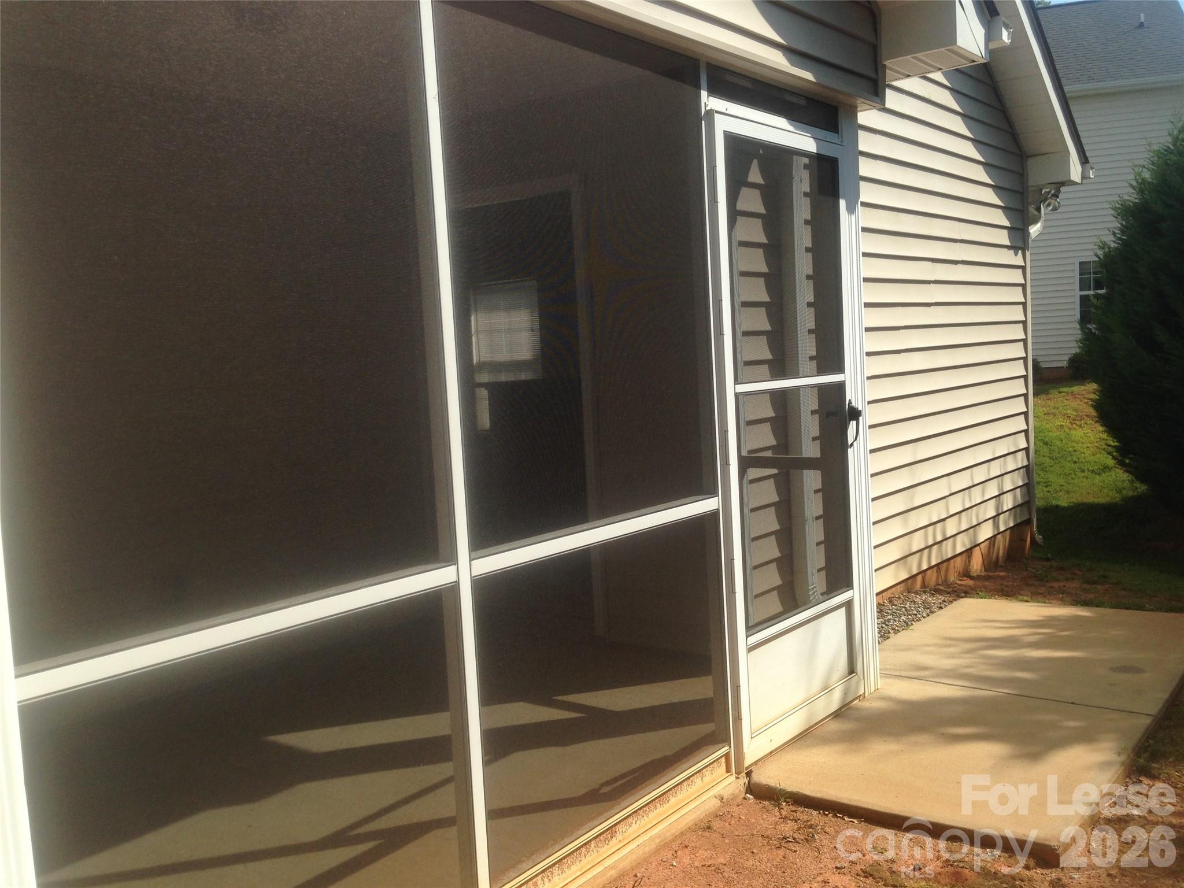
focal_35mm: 33
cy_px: 444
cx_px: 592
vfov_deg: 42.9
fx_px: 1129
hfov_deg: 55.4
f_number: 2.4
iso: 50
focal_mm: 4.12
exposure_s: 1/1427
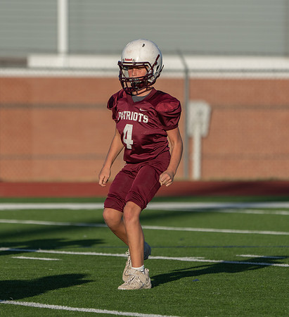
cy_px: 160
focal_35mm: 536
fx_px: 5310
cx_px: 105
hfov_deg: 3.1
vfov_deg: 3.4
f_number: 5.6
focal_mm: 361
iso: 160
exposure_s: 1/1000
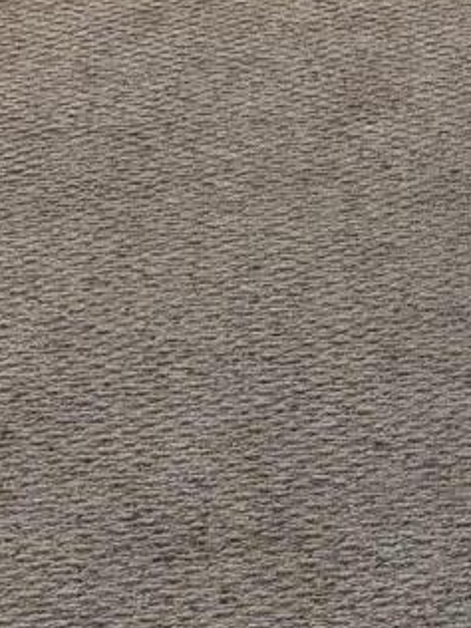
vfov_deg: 11.3
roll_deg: -1.1
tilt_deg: -9.7
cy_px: -769
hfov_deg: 9.1
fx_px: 2758
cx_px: 1008
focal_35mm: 152
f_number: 1.78
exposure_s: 1/121
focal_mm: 6.76
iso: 200
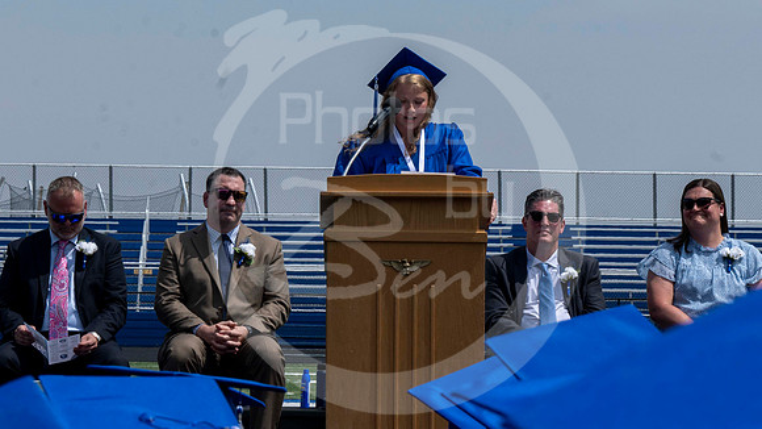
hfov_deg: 10.7
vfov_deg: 6.0
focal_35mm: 202
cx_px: 263
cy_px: 179
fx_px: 4079
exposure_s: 1/250
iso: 200
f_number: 14
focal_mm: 97
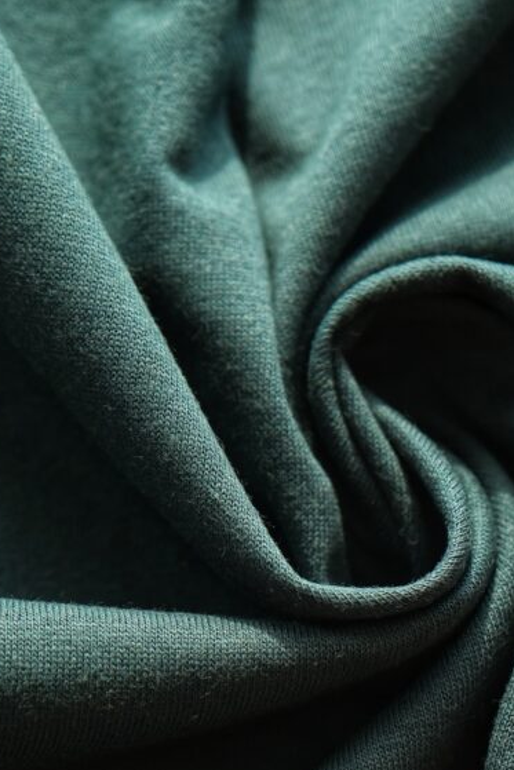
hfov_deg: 8.9
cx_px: 395
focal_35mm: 154
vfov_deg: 13.3
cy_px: 544
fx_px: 3296
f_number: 4
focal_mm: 54.5
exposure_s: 1/320
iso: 500
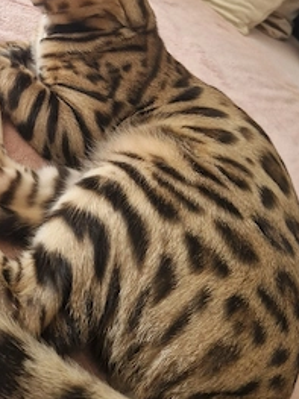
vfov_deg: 50.8
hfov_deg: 40.3
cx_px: 106
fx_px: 403
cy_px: 108
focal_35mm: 35
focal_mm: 5.4
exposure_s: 1/100
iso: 320
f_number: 1.8
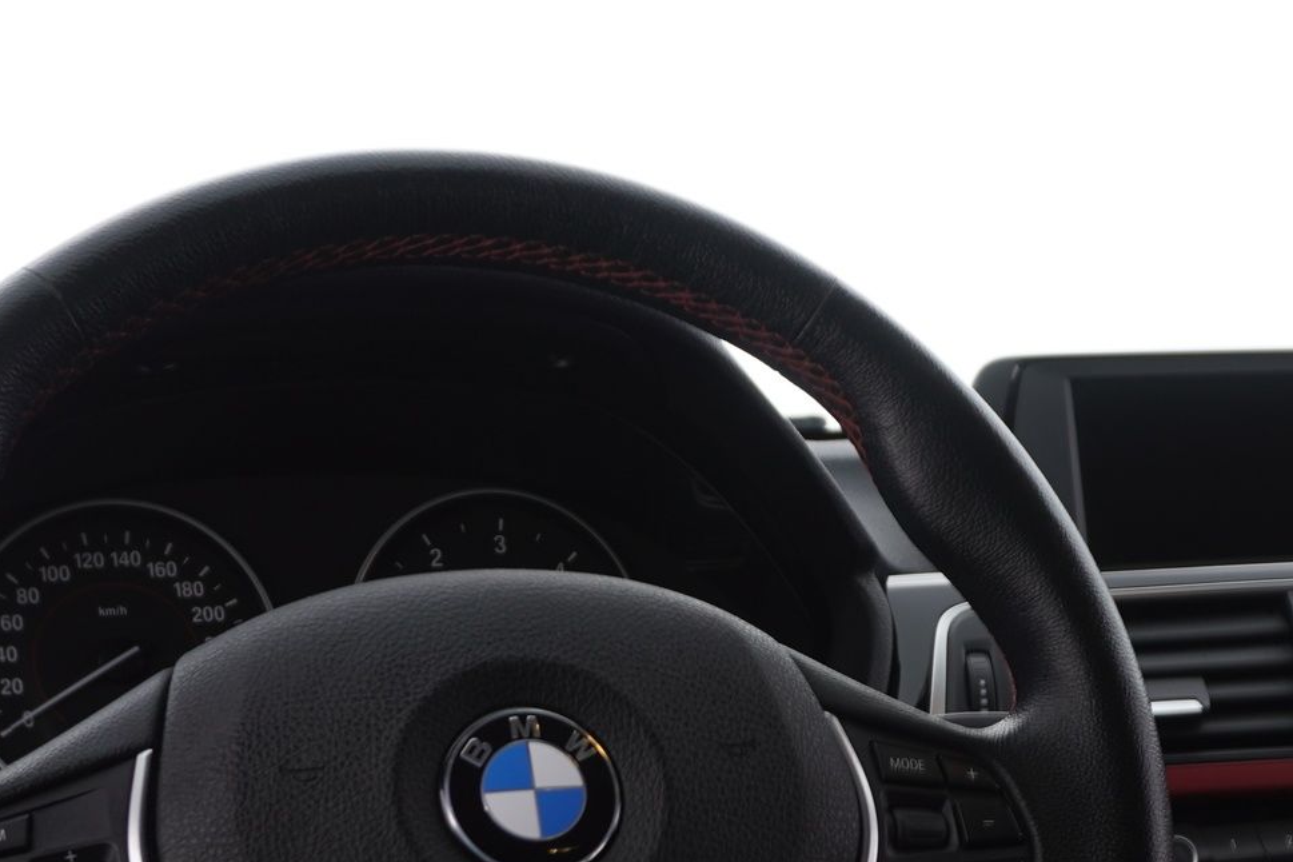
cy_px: 812
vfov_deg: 16.5
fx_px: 2919
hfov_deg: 24.8
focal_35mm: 81
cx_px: 891
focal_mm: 21
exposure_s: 1/2
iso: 100
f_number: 4
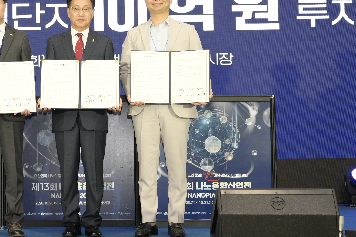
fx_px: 811
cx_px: 81
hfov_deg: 24.4
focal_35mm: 82
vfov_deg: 16.6
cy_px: 81
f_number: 5
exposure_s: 1/160
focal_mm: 49
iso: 1600
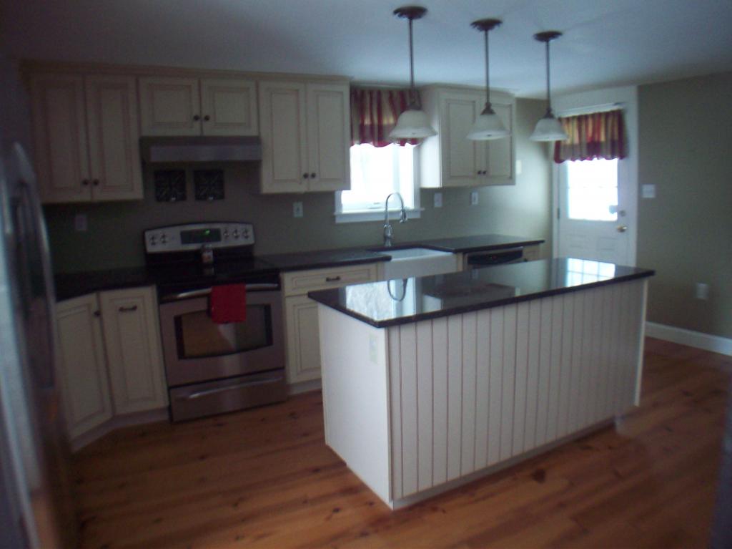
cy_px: 274
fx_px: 782
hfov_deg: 50.2
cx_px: 366
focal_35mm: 37
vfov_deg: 38.6
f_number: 2.8
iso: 160
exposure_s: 1/15.5
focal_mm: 6.2
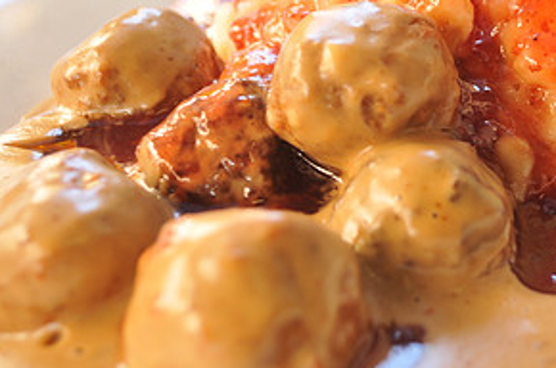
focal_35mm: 72
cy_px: 108
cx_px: 428
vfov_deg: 18.8
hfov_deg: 27.7
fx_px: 1110
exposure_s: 1/40
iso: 200
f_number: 4
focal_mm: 24
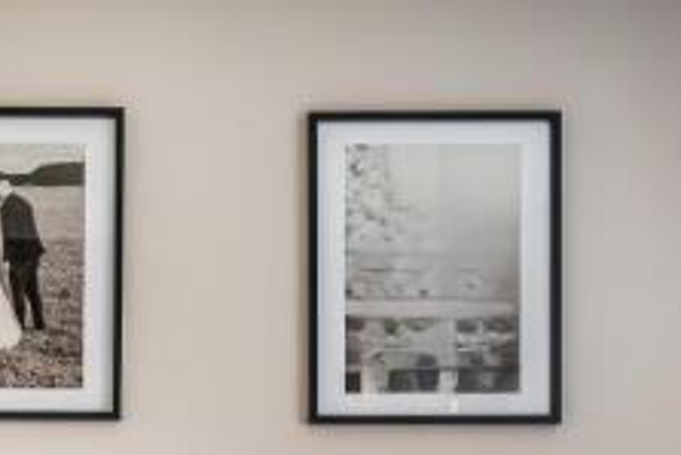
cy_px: 591
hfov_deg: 22.0
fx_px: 1693
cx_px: 17
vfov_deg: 14.6
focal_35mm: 89
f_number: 10
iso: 800
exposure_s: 1/10
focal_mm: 30.5
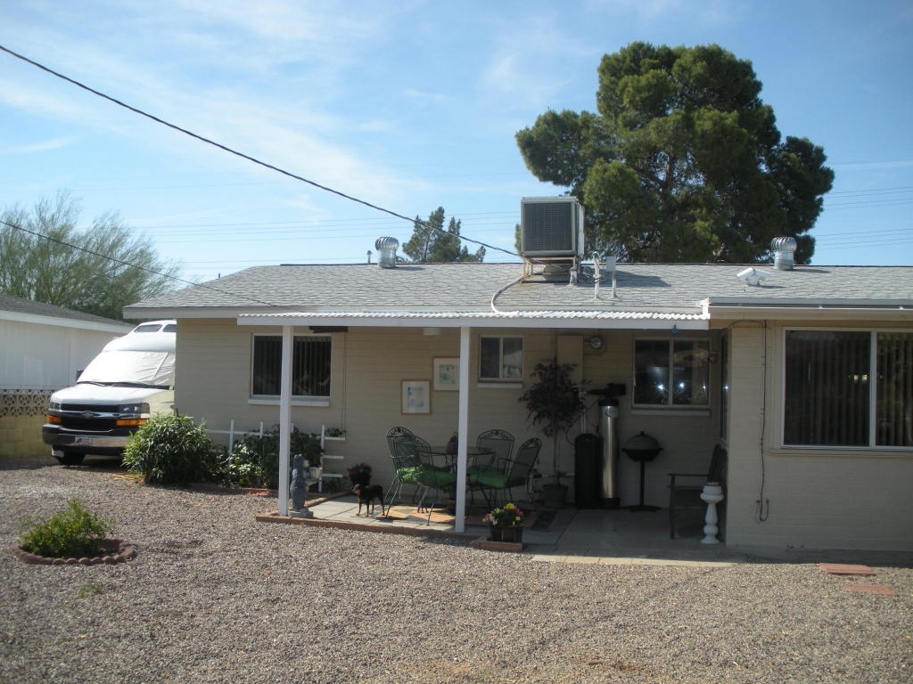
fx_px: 950
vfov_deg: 39.7
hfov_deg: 51.4
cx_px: 456
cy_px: 342
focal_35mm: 36
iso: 88
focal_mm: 6.3
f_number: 3.5
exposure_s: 1/682
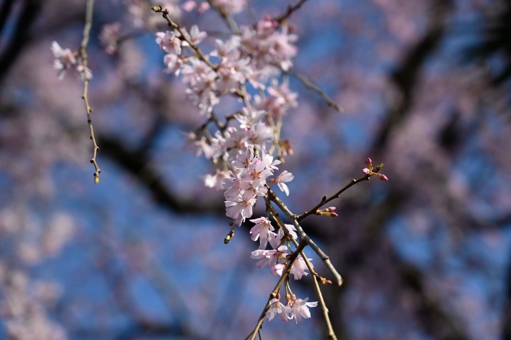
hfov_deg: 28.8
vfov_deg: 19.5
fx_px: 994
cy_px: 170
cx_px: 256
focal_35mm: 70
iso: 320
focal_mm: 70
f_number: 4
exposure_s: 1/2500
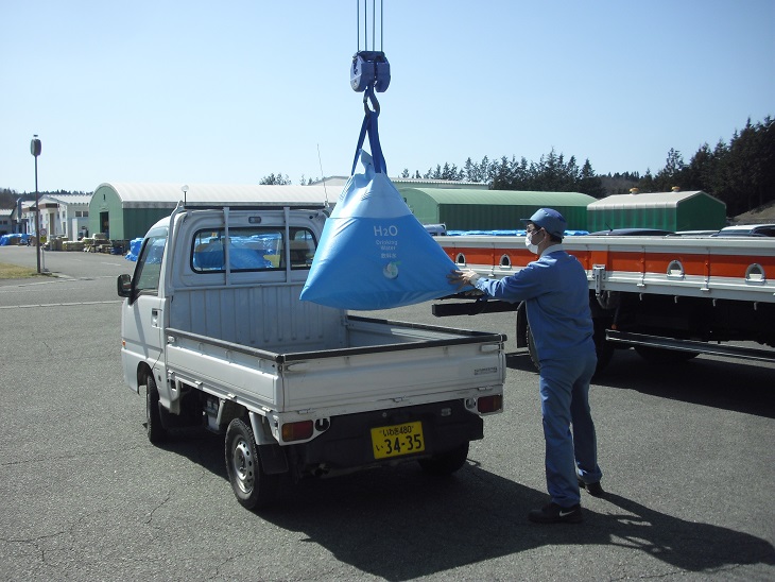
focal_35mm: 38
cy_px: 291
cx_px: 388
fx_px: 851
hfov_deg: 49.0
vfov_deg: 37.7
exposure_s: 1/200
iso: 100
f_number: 8
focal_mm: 6.2
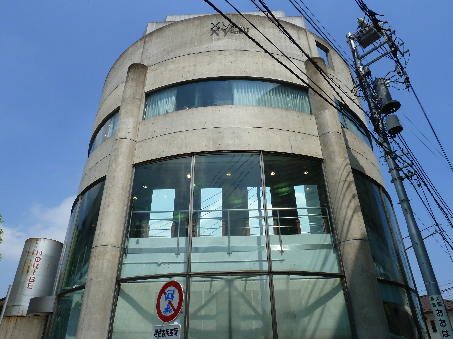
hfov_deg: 69.4
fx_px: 327
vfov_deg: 54.9
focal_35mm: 25
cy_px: 170
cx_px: 226
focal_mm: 4.1
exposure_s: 1/500
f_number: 5.6
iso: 80
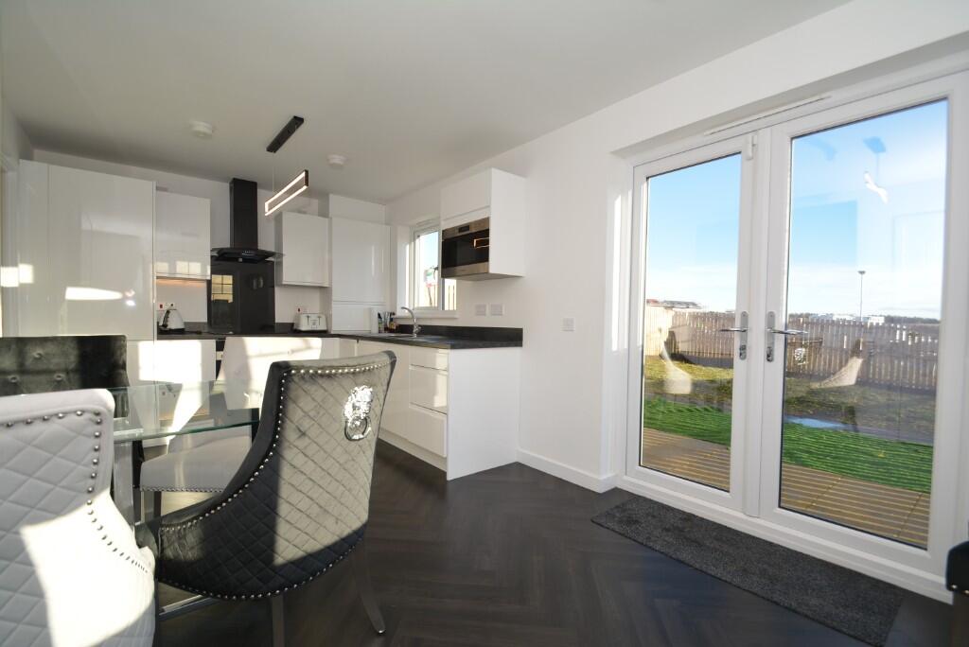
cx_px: 484
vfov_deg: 77.4
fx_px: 404
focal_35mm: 15
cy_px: 324
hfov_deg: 100.4
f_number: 5.6
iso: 160
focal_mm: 10
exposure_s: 1/125
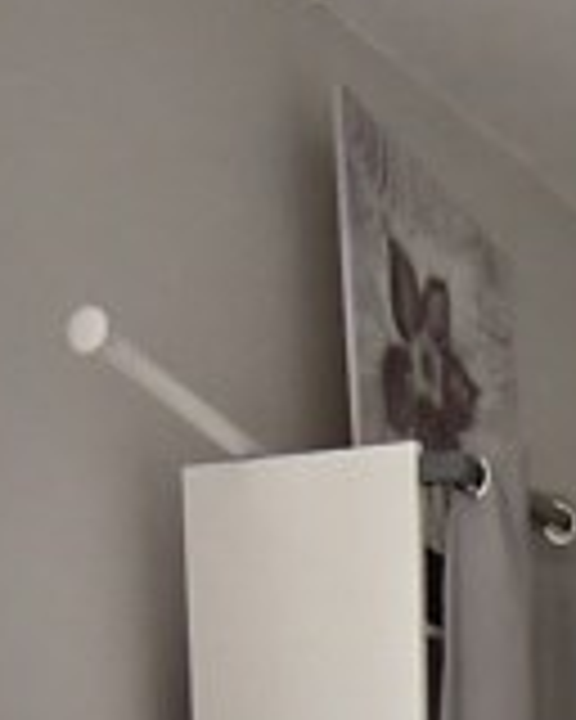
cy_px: 1184
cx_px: 734
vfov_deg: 20.7
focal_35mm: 73
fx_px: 1556
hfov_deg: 19.5
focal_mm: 1.65
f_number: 2.2
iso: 500
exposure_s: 1/33.3
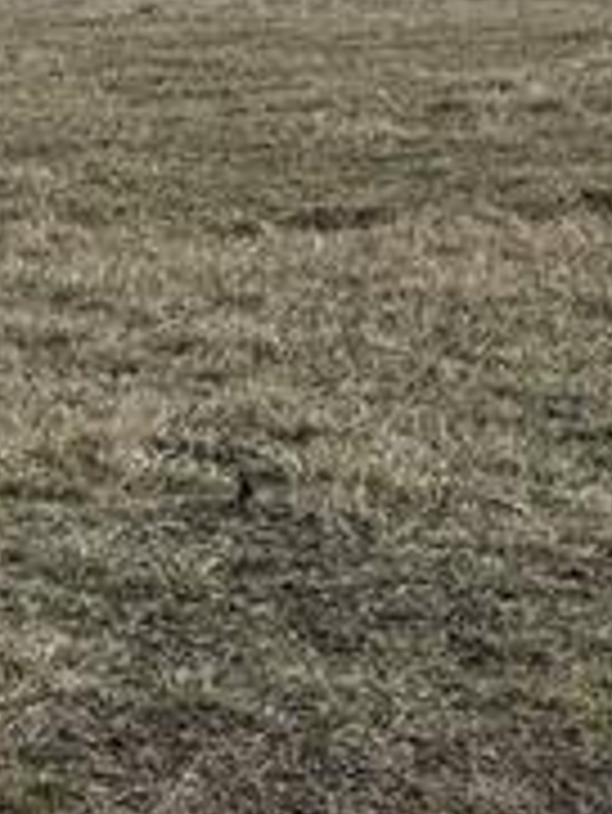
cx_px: -922
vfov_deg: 14.5
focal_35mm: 136
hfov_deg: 9.5
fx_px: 3202
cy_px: 225
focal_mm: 6.76
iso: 80
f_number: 1.78
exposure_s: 1/5319
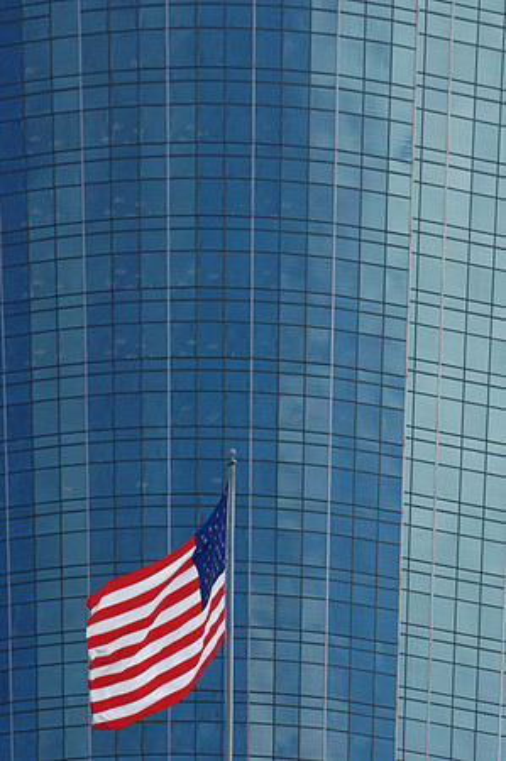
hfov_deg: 4.6
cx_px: 253
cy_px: 380
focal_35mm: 300
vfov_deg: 6.9
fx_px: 6339
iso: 200
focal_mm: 200
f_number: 7.1
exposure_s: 1/200
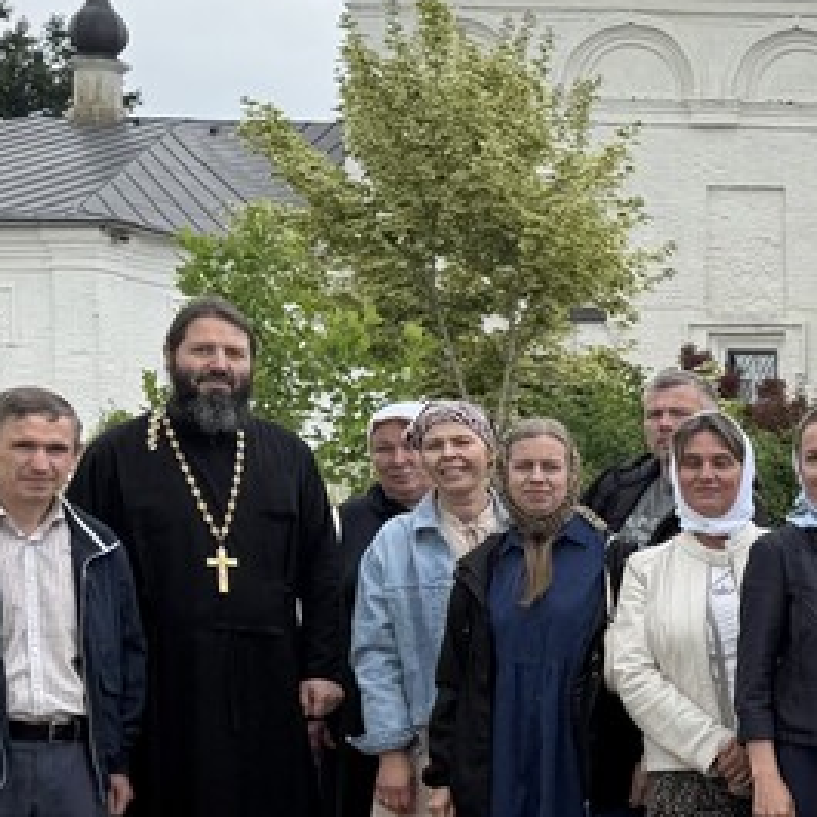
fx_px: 2190
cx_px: 1418
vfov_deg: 21.0
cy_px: 601
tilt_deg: +1.6
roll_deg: -0.3
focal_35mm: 82
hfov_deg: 17.6
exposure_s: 1/2907
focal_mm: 6.76
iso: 80
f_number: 1.78
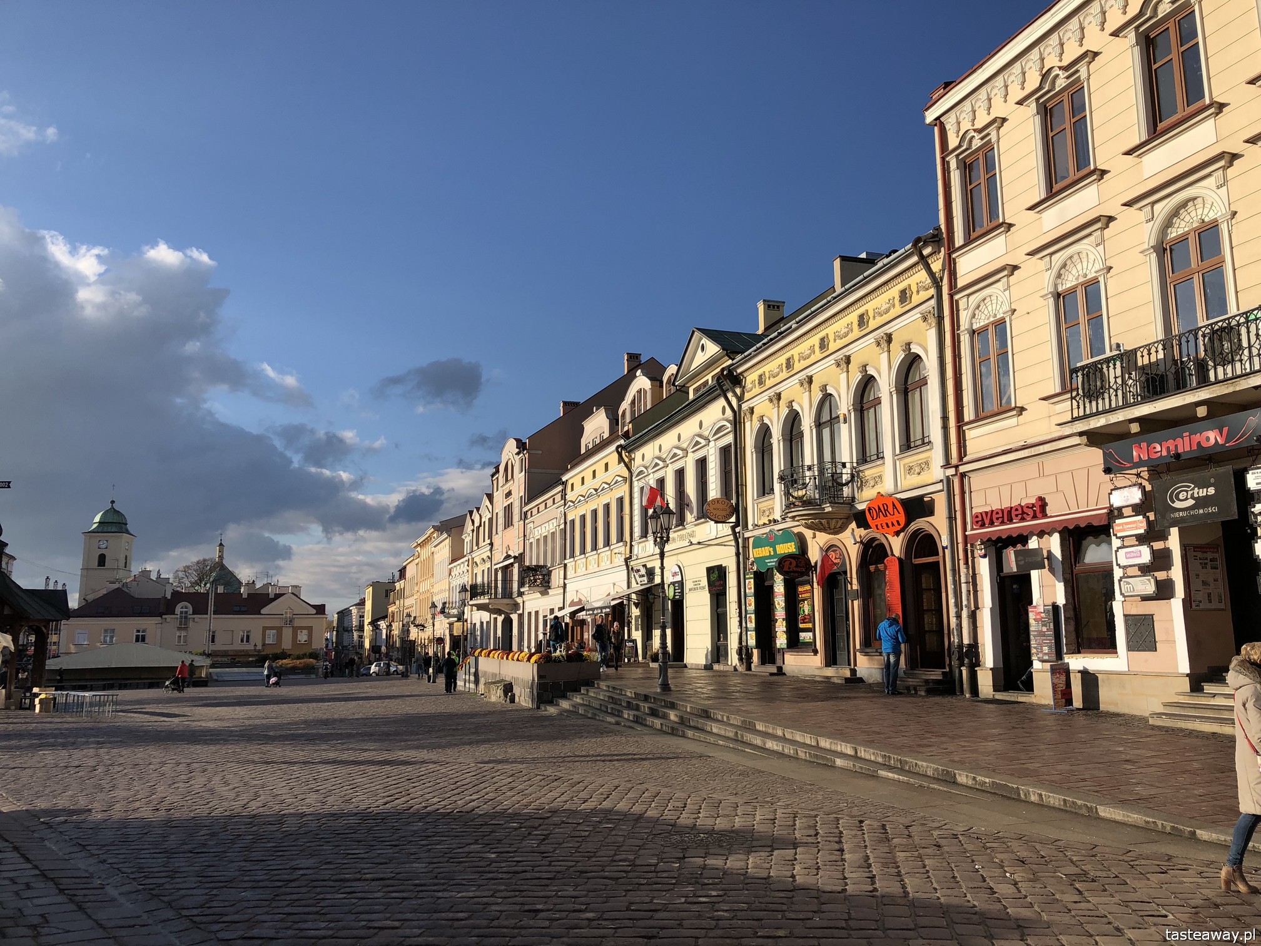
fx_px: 1056
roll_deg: +1.0
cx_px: 630
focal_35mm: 29
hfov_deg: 61.7
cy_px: 473
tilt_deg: +9.1
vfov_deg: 48.2
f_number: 1.8
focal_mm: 3.99
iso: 20
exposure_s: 1/2315
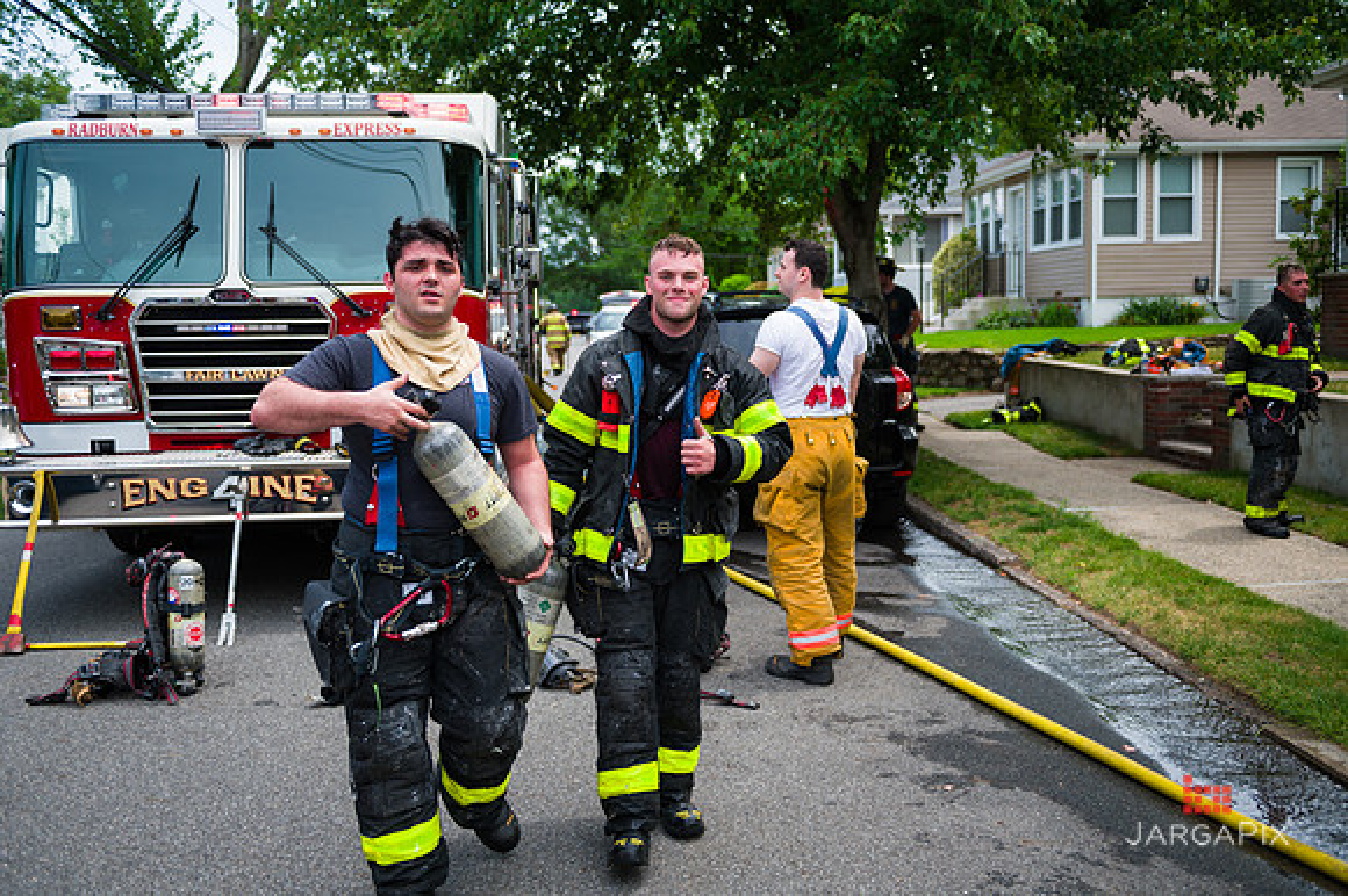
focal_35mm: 34
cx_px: 674
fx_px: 1272
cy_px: 448
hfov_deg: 55.8
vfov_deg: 38.8
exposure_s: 1/1600
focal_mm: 34
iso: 200
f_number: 3.2
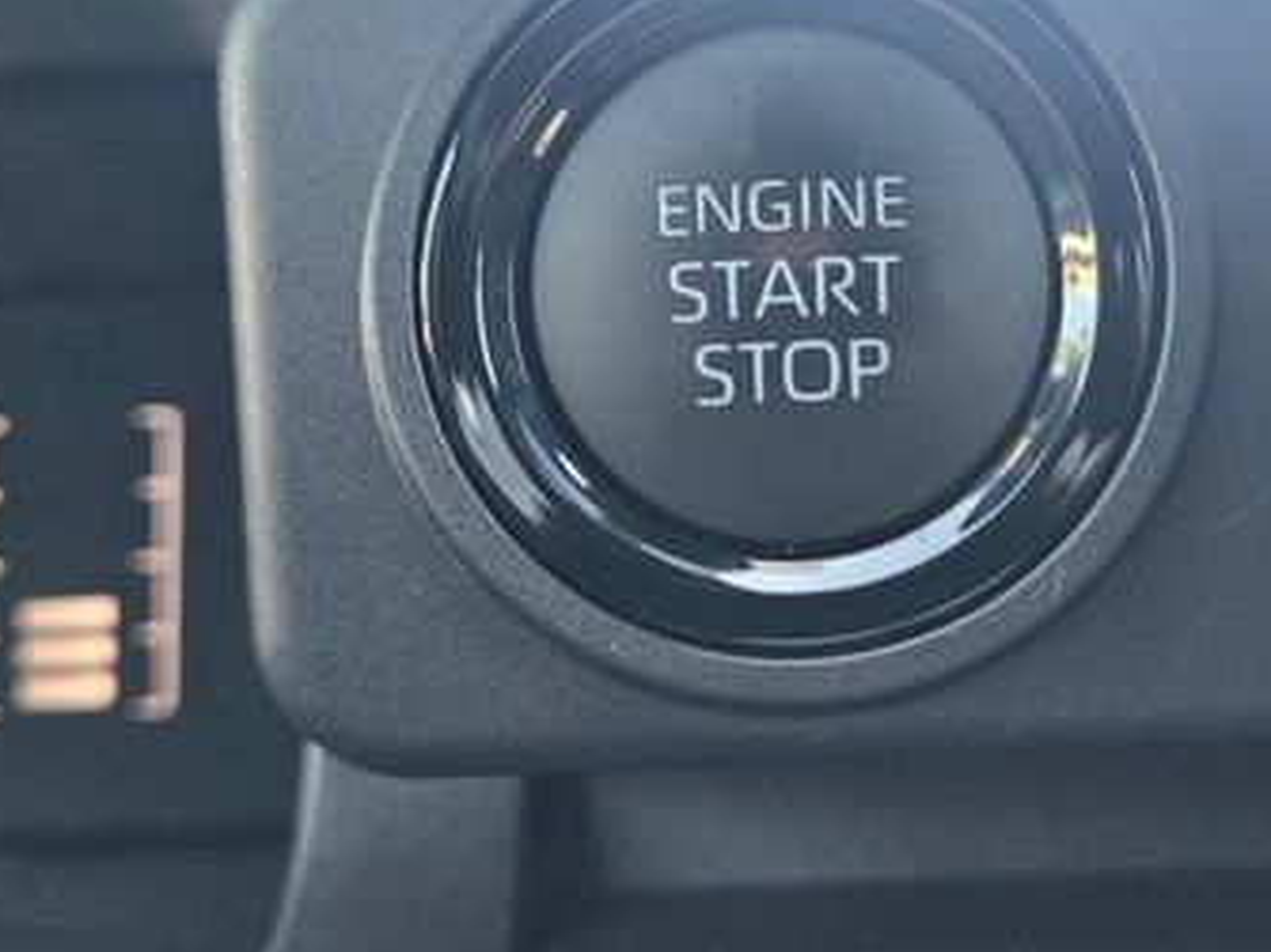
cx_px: 763
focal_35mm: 44
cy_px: 383
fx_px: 1615
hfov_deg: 42.8
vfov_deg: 32.8
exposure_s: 1/120
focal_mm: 5.4
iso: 200
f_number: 1.8
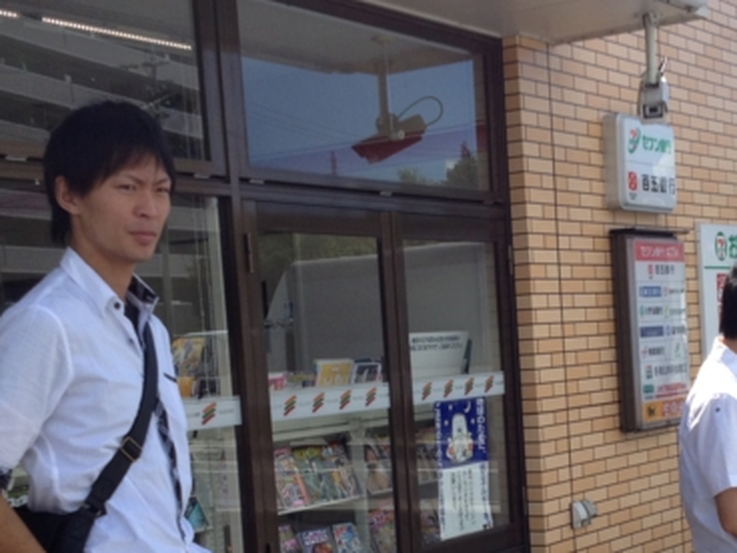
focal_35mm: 76
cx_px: 489
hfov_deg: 25.5
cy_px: 445
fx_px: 1618
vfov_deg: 19.2
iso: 64
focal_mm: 4.28
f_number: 2.4
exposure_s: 1/920
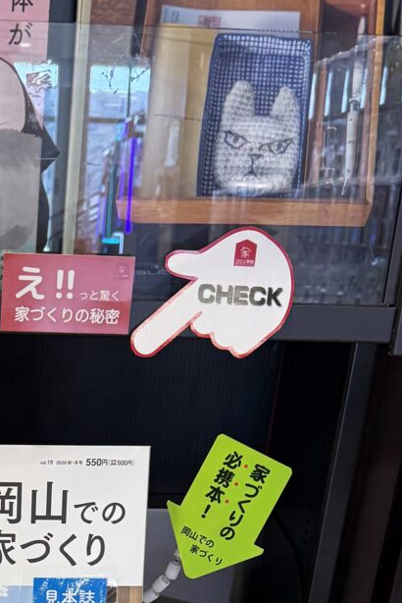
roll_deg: -2.1
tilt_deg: -31.8
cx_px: -30
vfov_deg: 22.7
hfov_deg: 17.0
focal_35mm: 78
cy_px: 816
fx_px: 1305
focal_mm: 6.76
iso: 200
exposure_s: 1/120
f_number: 1.78
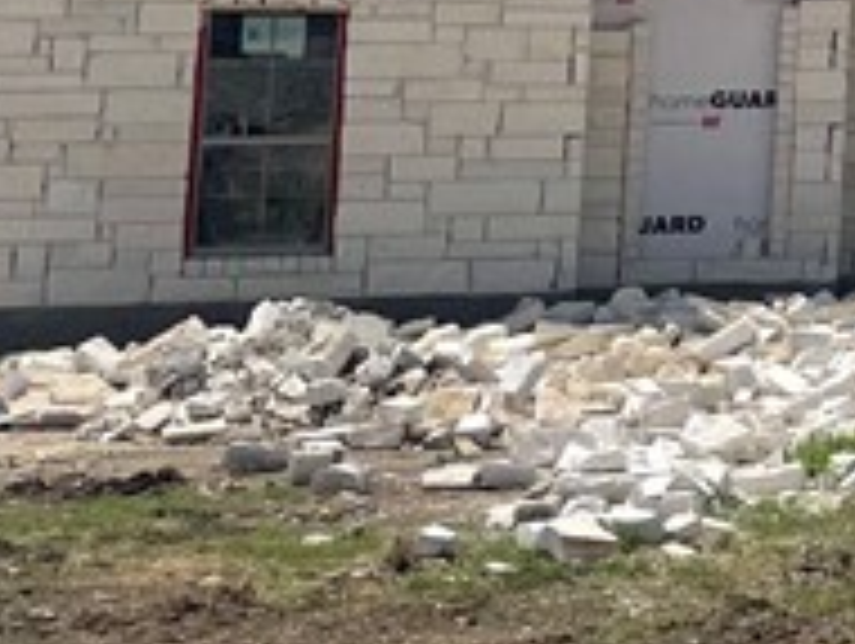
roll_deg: +0.4
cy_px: -432
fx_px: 3462
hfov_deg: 12.3
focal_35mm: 140
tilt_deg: +9.0
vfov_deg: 10.1
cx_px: 1768
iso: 32
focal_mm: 4.2
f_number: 1.6
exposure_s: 1/6135
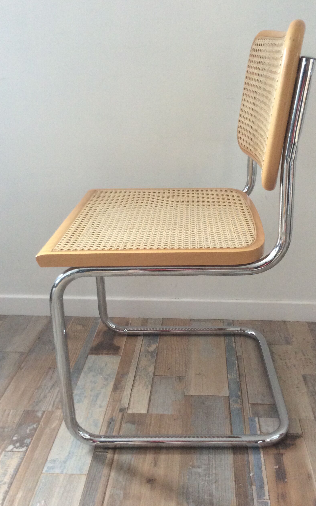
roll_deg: -0.4
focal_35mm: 35
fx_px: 482
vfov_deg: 55.3
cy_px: 250
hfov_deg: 36.1
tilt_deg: -21.4
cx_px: 191
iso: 125
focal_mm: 3.3
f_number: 2.4
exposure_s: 1/25
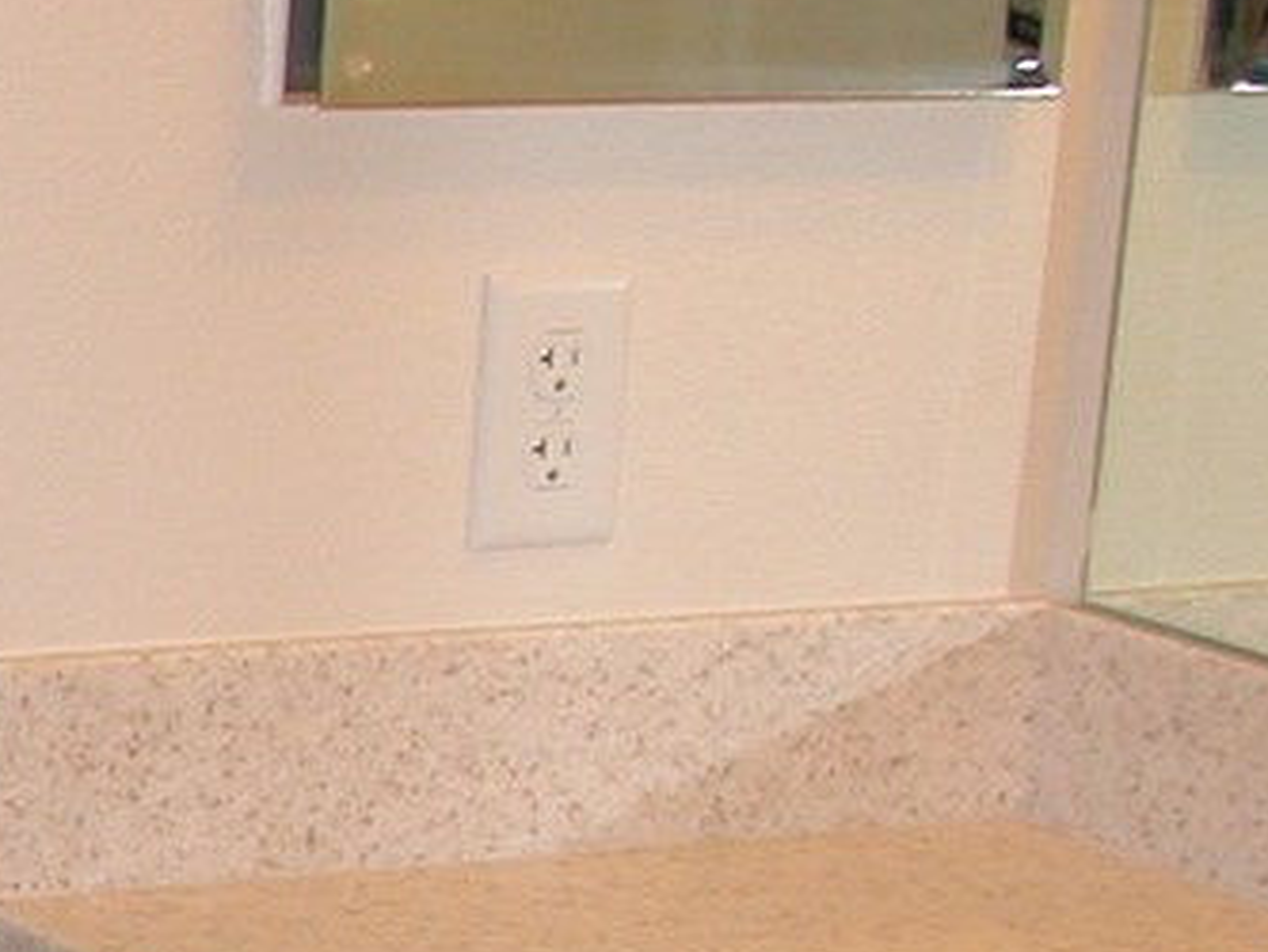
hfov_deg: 10.7
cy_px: 1401
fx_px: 6156
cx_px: -1306
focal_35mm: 168
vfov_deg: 8.6
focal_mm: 8.9
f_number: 2.8
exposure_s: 1/60
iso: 100
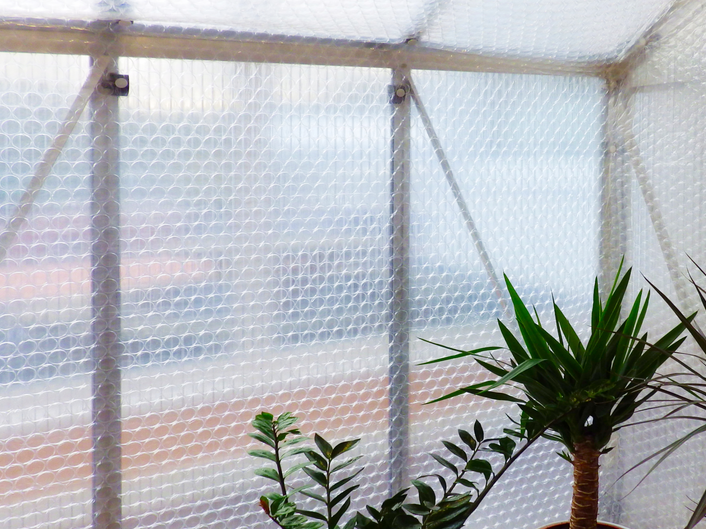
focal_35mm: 34
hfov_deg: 52.7
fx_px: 693
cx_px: 484
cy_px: 365
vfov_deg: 41.1
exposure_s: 1/50
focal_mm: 4
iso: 100
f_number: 3.1
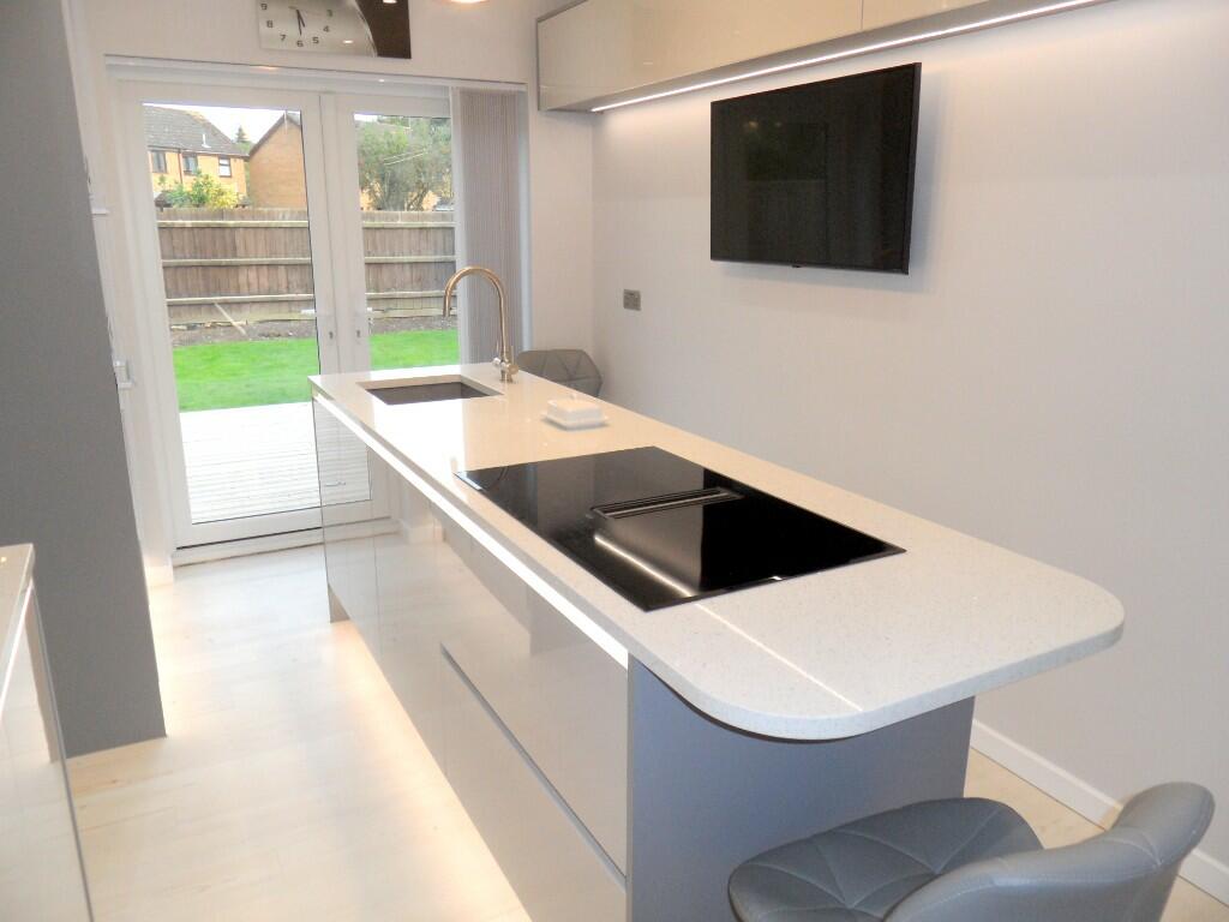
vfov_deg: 56.8
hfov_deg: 71.6
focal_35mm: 24
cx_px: 614
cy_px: 461
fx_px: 852
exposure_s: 1/90
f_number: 3.2
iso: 80
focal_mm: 3.9
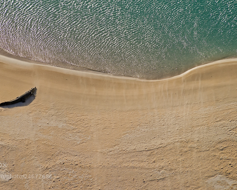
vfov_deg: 4.6
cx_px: 105
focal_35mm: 340
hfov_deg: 5.7
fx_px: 2385
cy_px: 95
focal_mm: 200
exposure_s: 1/640
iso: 200
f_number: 10
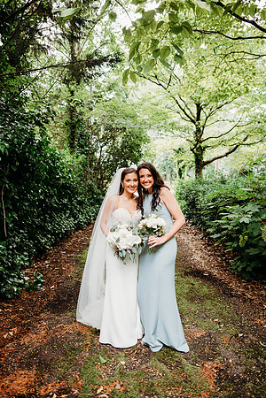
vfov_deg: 73.7
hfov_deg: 53.1
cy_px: 199
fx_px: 266
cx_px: 133
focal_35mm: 24
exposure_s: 1/160
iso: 160
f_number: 2.5
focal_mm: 24
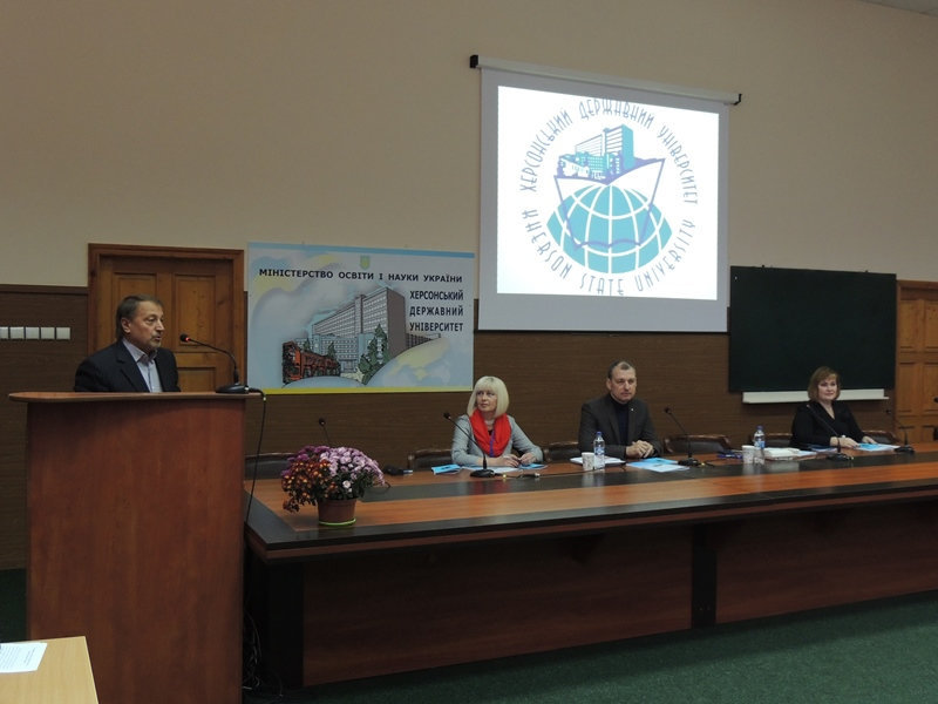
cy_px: 352
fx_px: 948
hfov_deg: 52.6
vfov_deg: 40.7
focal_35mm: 35
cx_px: 469
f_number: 3.3
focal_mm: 6.2
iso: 400
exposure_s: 1/25
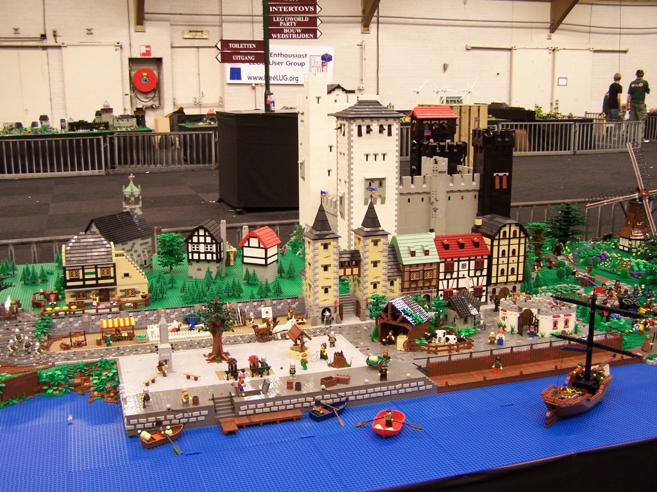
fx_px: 721
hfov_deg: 49.0
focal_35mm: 38
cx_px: 328
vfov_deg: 37.7
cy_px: 246
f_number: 2.8
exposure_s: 1/2
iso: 80
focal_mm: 6.3
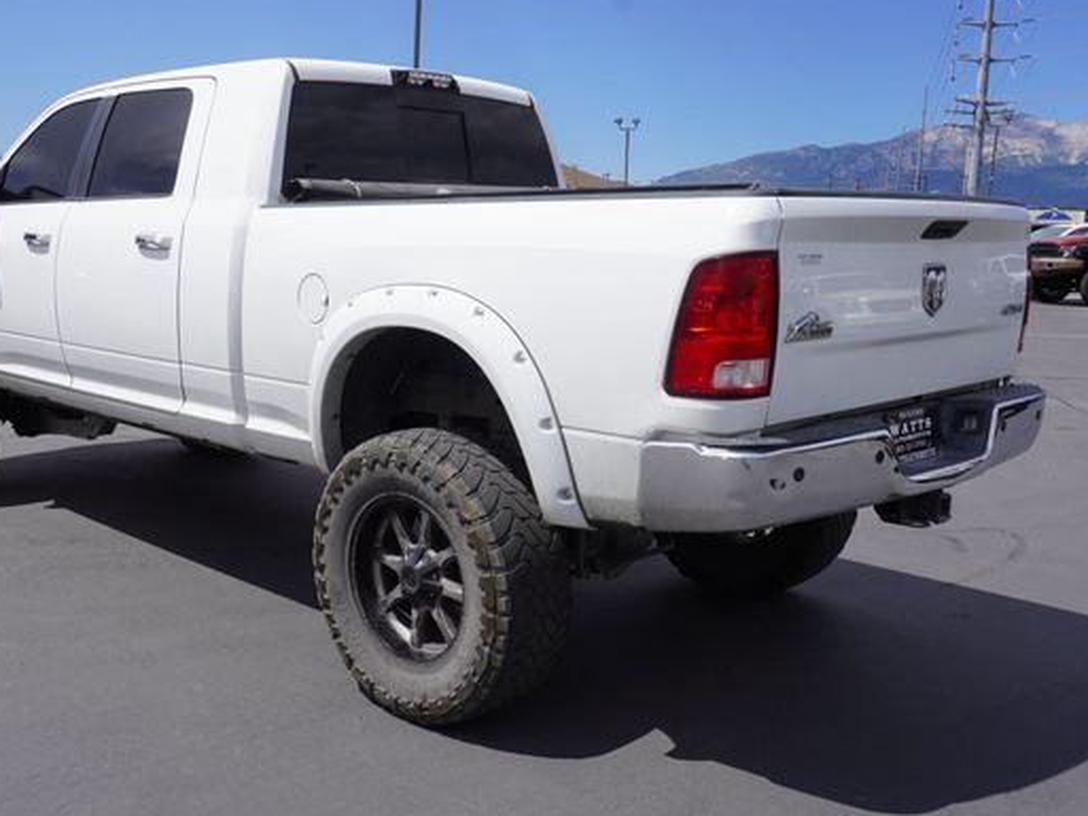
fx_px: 1132
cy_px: 407
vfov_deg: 39.7
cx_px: 448
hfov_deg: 51.1
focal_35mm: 36
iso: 100
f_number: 10
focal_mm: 20
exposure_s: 1/200
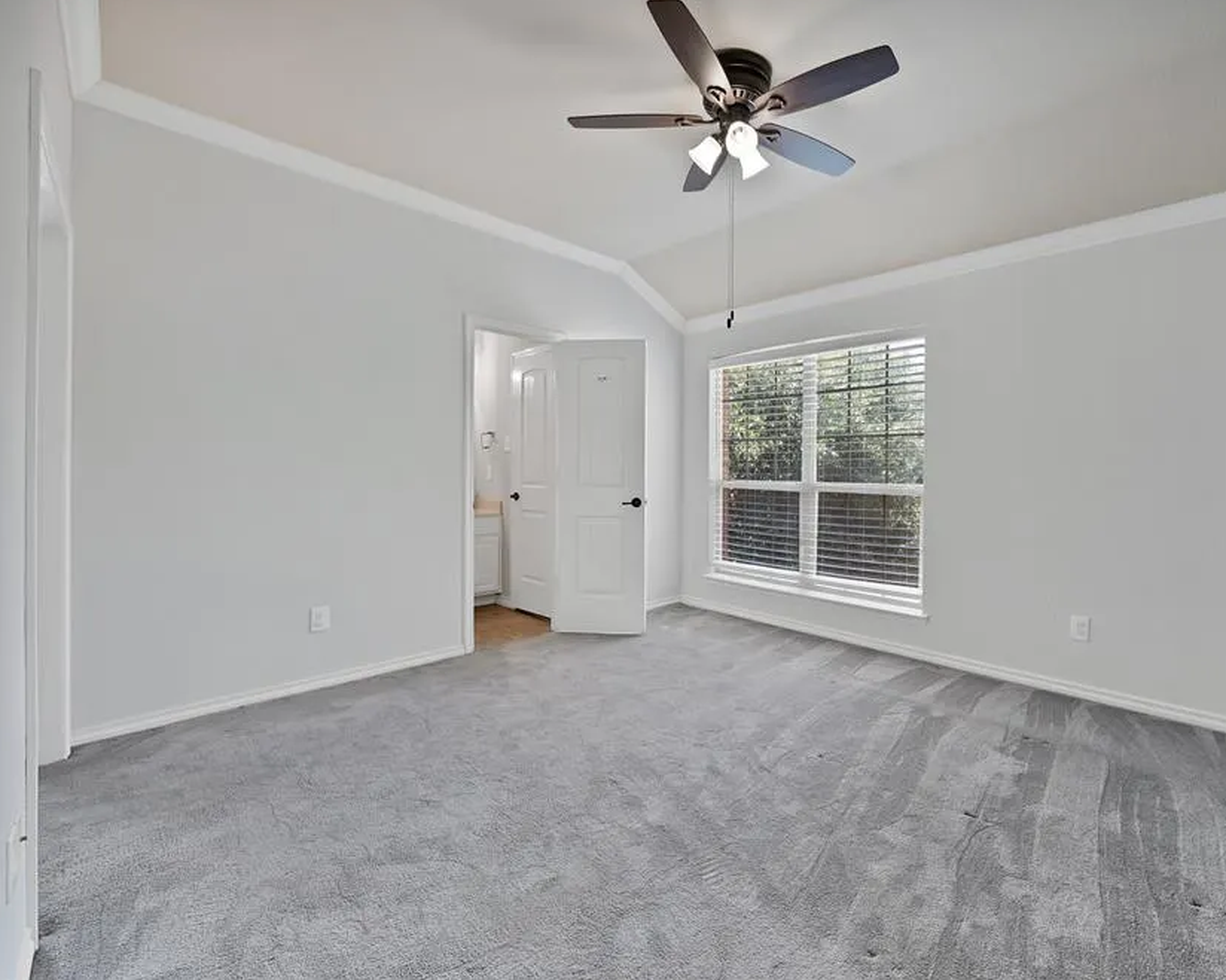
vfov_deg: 87.9
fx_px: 508
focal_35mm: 14
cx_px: 725
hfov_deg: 99.6
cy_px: 474
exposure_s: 1/8
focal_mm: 12
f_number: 8
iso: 640
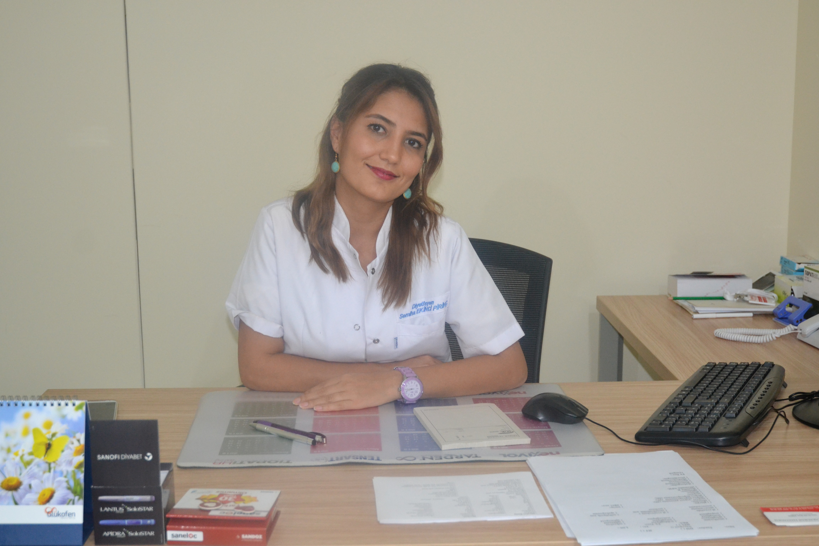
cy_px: 273
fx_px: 1160
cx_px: 410
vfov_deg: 26.5
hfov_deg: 38.9
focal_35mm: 51
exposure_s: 1/60
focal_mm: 34
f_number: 4
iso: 1800
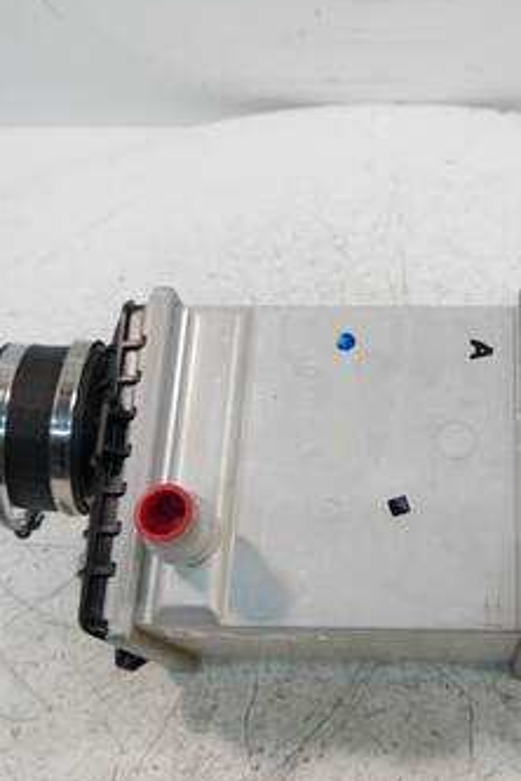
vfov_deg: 43.6
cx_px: 408
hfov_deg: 29.3
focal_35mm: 45
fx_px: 977
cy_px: 392
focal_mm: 15
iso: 320
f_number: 3.6
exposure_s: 1/60
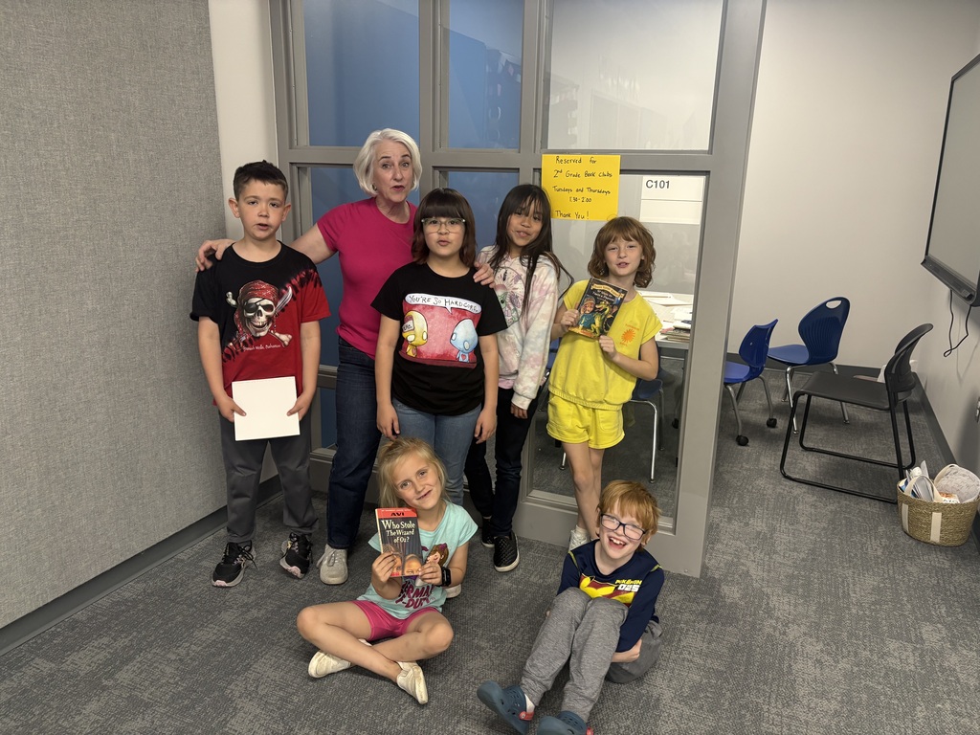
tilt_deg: -14.4
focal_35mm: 26
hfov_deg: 67.3
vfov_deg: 53.1
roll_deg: -1.1
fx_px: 736
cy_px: 368
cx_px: 490
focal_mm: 5.96
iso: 160
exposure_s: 1/60
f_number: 1.6
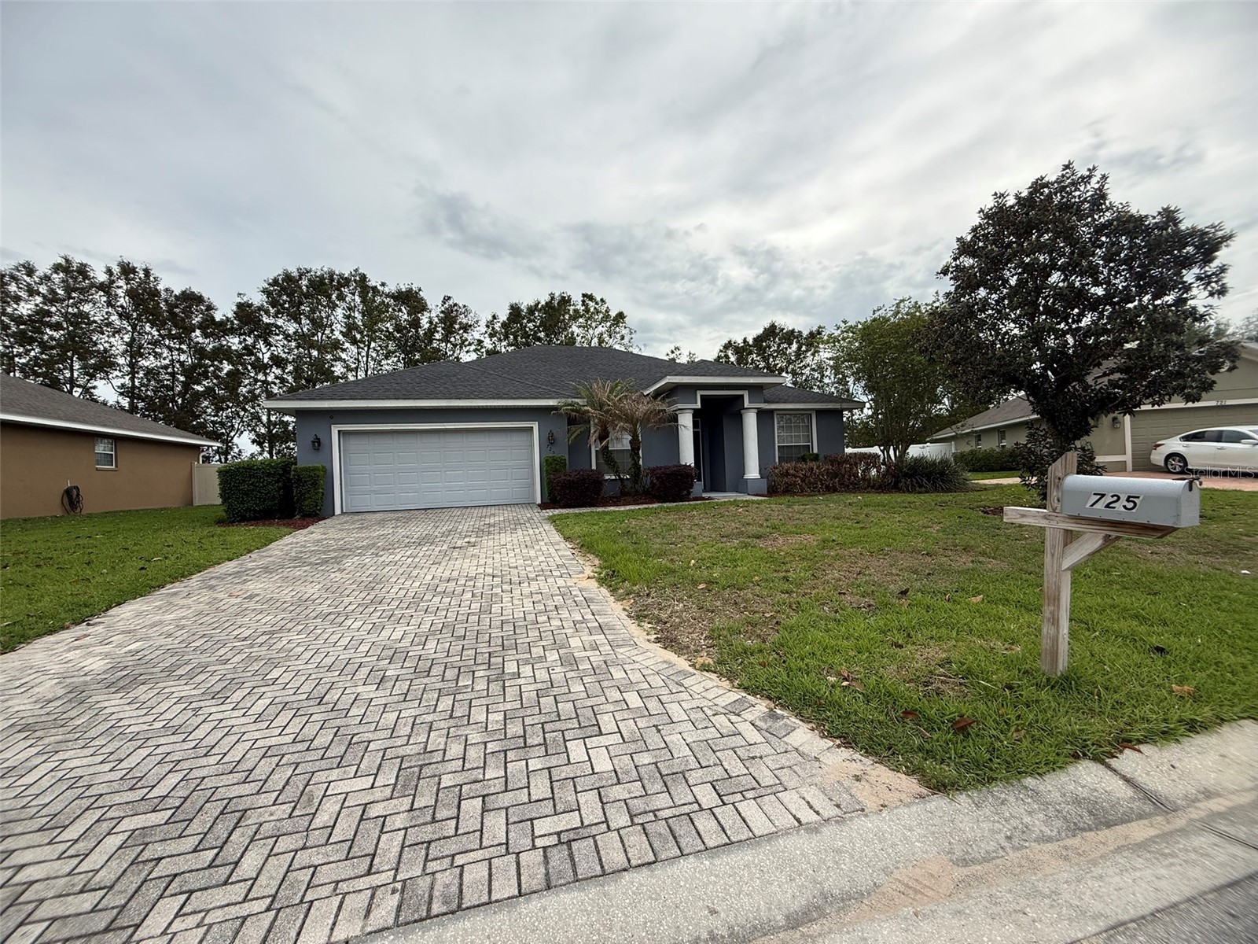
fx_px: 509
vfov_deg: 85.7
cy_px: 472
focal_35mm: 14
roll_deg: +2.3
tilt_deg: +1.1
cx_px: 629
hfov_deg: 102.1
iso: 50
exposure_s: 1/1795
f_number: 2.2
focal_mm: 2.22
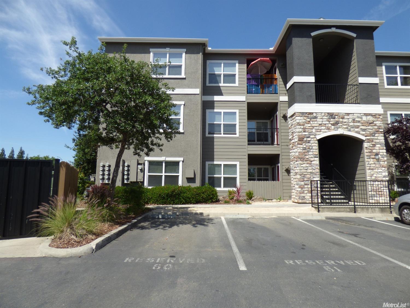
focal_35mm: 20
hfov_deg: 81.8
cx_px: 205
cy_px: 154
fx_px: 237
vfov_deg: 65.9
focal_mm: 3.58
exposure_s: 1/1600
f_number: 2.8
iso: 100
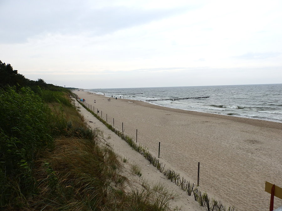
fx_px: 179
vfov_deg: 61.1
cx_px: 141
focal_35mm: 22
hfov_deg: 76.4
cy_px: 106
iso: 80
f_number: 4.5
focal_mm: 4
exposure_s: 1/320
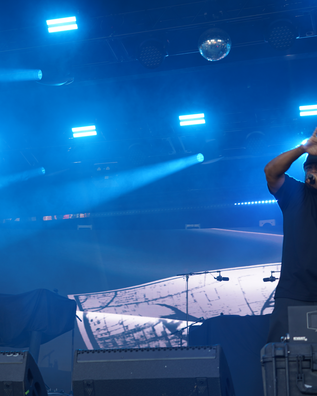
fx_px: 821
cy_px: 201
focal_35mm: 70
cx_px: 73
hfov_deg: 21.6
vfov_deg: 27.1
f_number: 4
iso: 100
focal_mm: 49
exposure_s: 1/160
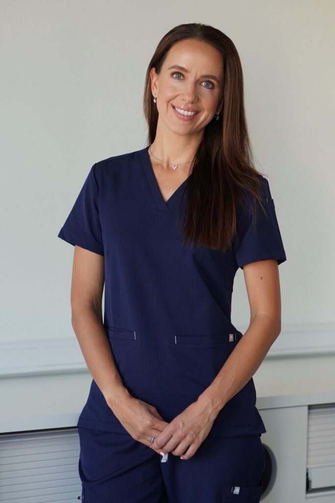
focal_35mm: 128
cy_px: 252
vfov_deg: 16.1
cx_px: 168
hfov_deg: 10.8
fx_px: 1779
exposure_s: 1/250
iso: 320
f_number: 2
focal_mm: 85
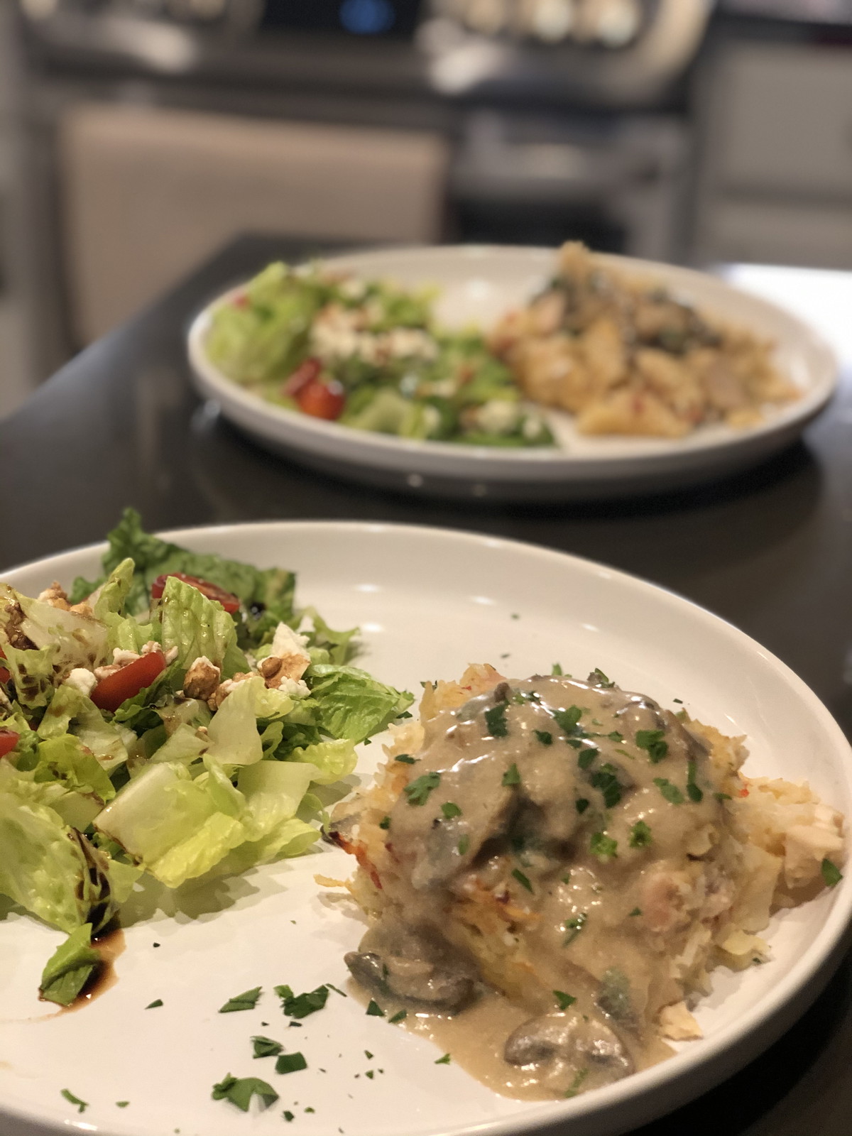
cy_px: 568
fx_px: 1706
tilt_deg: -25.5
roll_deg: -1.5
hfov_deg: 28.0
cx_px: 426
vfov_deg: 36.8
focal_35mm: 52
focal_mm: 6
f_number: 2.4
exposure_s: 1/24
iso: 160
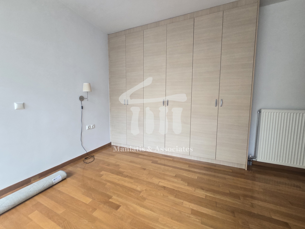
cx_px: 152
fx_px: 115
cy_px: 114
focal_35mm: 13
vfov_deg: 89.9
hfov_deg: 106.2
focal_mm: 2.2
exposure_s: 1/50
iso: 80
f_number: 2.2
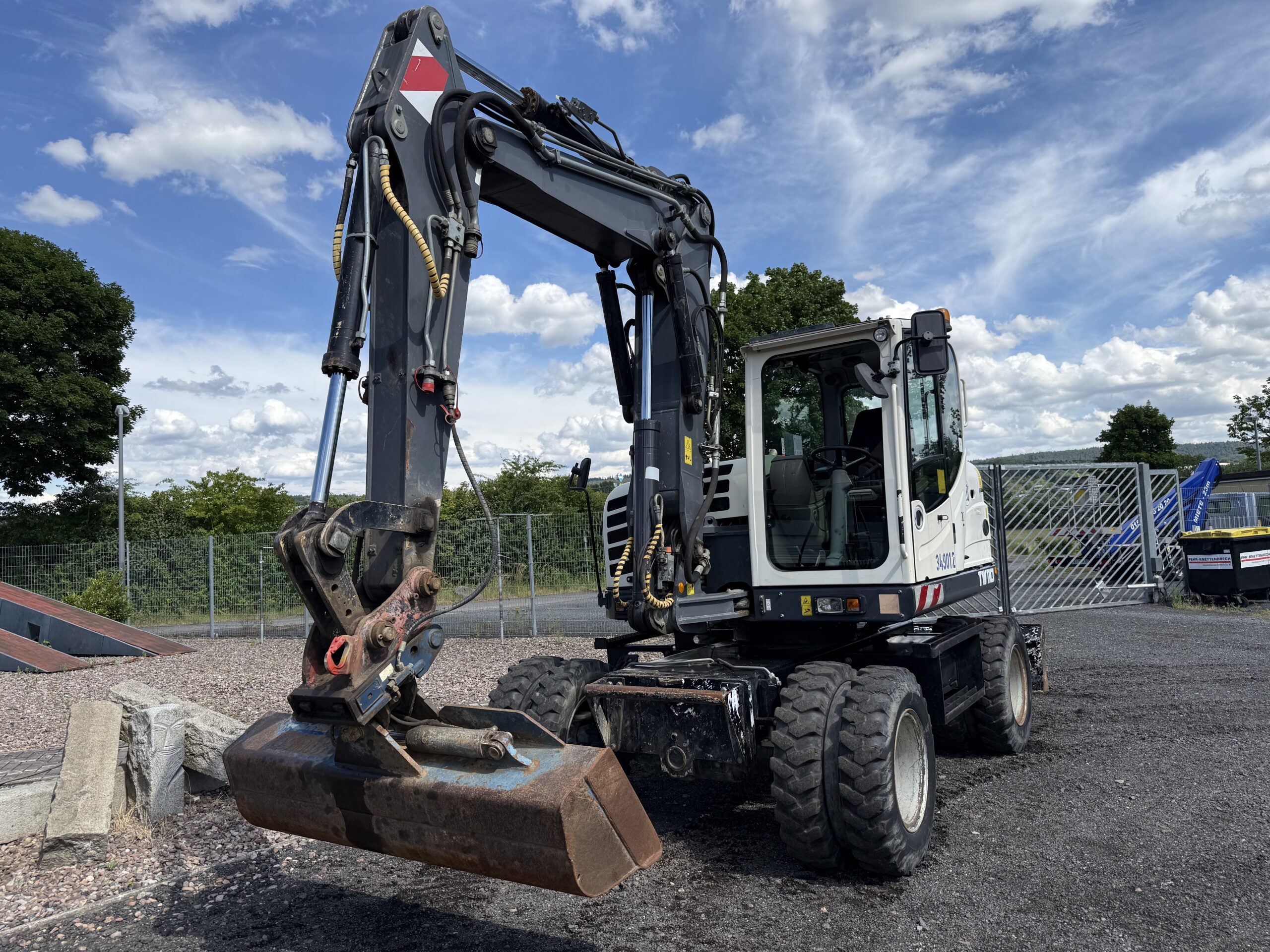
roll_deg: +2.3
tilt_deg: +3.8
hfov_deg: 71.6
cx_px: 635
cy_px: 476
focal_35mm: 24
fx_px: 881
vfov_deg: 56.8
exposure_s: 1/4673
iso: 80
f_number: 1.78
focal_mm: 6.76
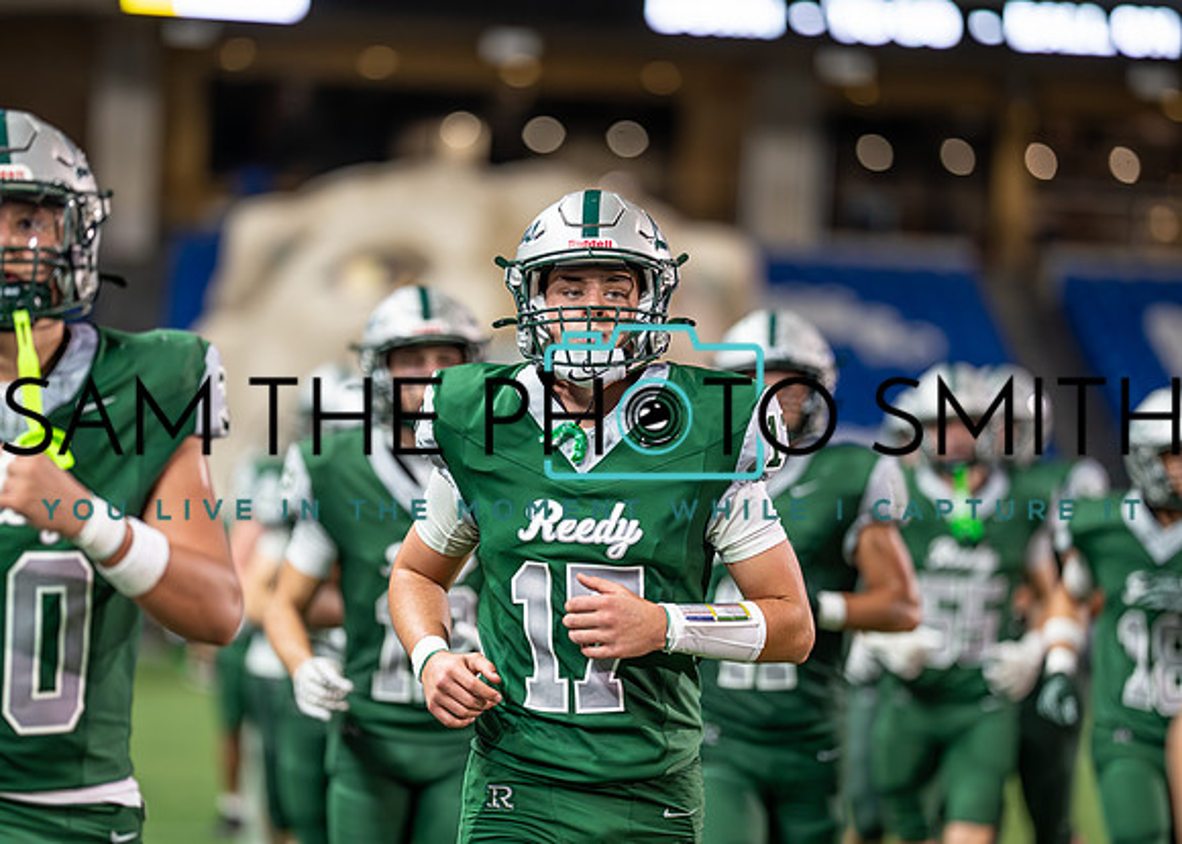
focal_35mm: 156
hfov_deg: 12.9
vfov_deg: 9.2
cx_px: 573
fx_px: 5223
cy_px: 423
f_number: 1.8
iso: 800
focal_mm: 135
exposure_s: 1/1250
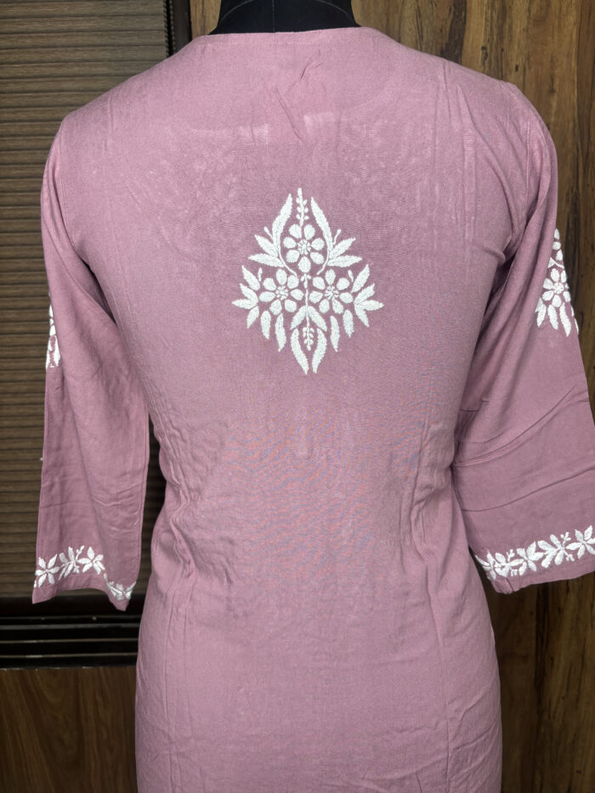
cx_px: 298
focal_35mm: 26
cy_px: 396
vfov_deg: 67.3
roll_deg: +0.4
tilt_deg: -15.1
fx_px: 596
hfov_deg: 53.1
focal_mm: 5.96
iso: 100
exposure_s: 1/100
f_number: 1.6
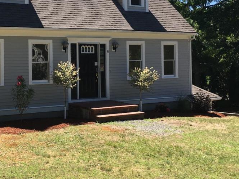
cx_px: 40
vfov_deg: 25.8
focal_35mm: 56
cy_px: 49
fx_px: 387
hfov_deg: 33.1
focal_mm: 4.15
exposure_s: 1/827
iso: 25
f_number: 2.2
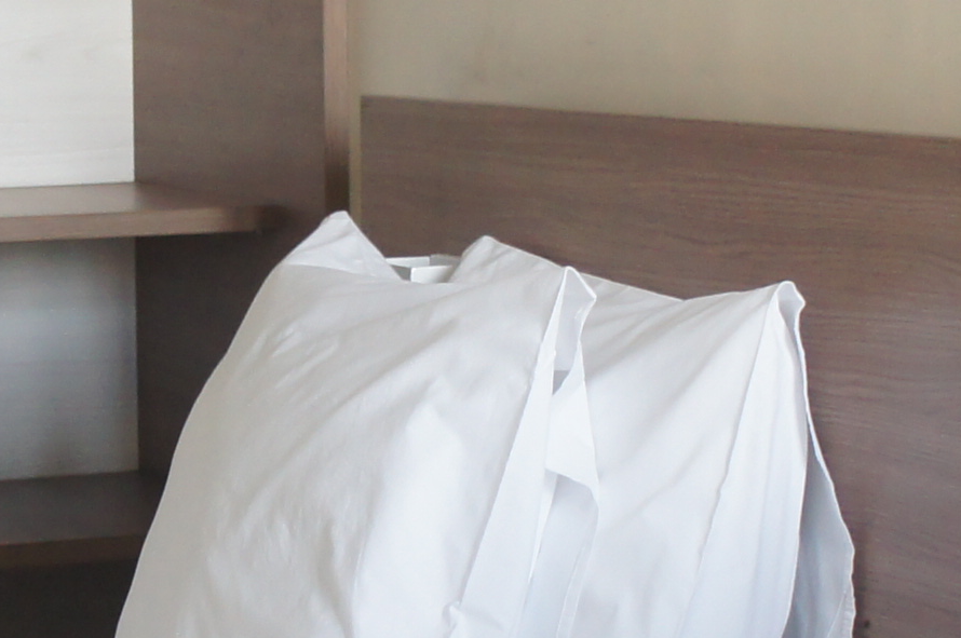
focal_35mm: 149
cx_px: 335
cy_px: 492
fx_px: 3972
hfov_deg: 13.8
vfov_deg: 9.2
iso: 640
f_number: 4
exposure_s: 1/60
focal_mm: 18
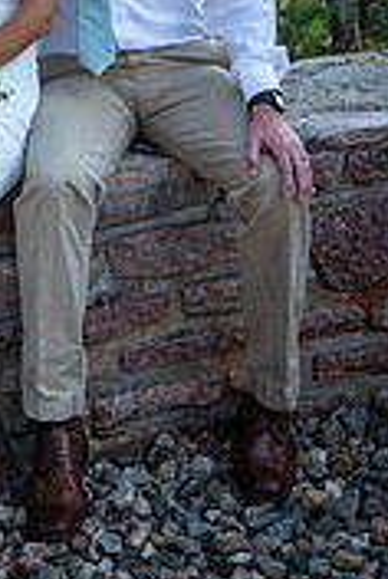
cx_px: 16
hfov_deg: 13.3
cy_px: -135
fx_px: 1642
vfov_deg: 18.8
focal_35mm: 102
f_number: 3.5
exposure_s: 1/500
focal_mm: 40
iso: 80
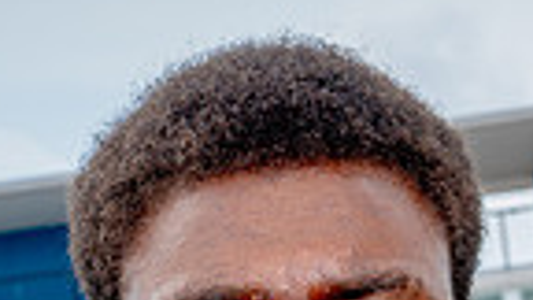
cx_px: 442
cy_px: 778
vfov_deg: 5.4
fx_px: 3053
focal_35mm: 216
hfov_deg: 9.9
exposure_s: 1/125
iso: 100
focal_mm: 44
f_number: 8
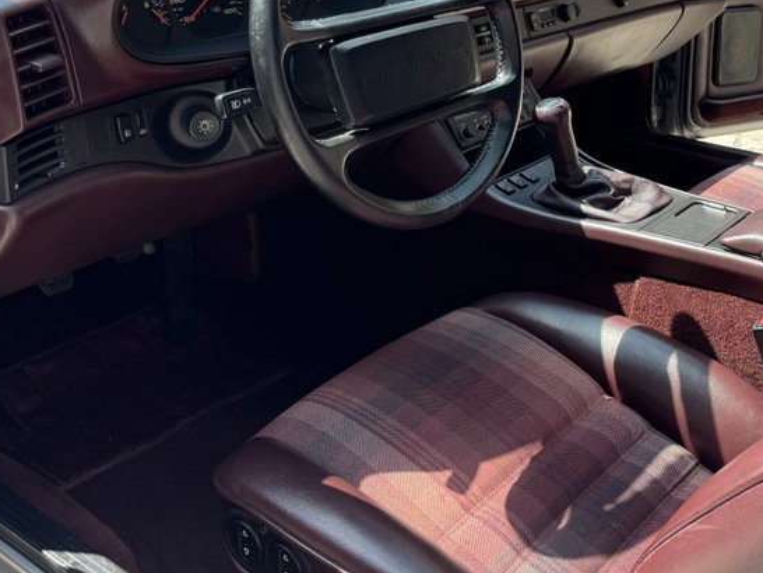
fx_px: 992
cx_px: 567
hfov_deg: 40.9
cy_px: 129
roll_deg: -2.2
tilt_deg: -17.1
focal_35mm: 45
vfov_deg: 31.5
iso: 80
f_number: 1.78
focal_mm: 6.76
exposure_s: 1/488
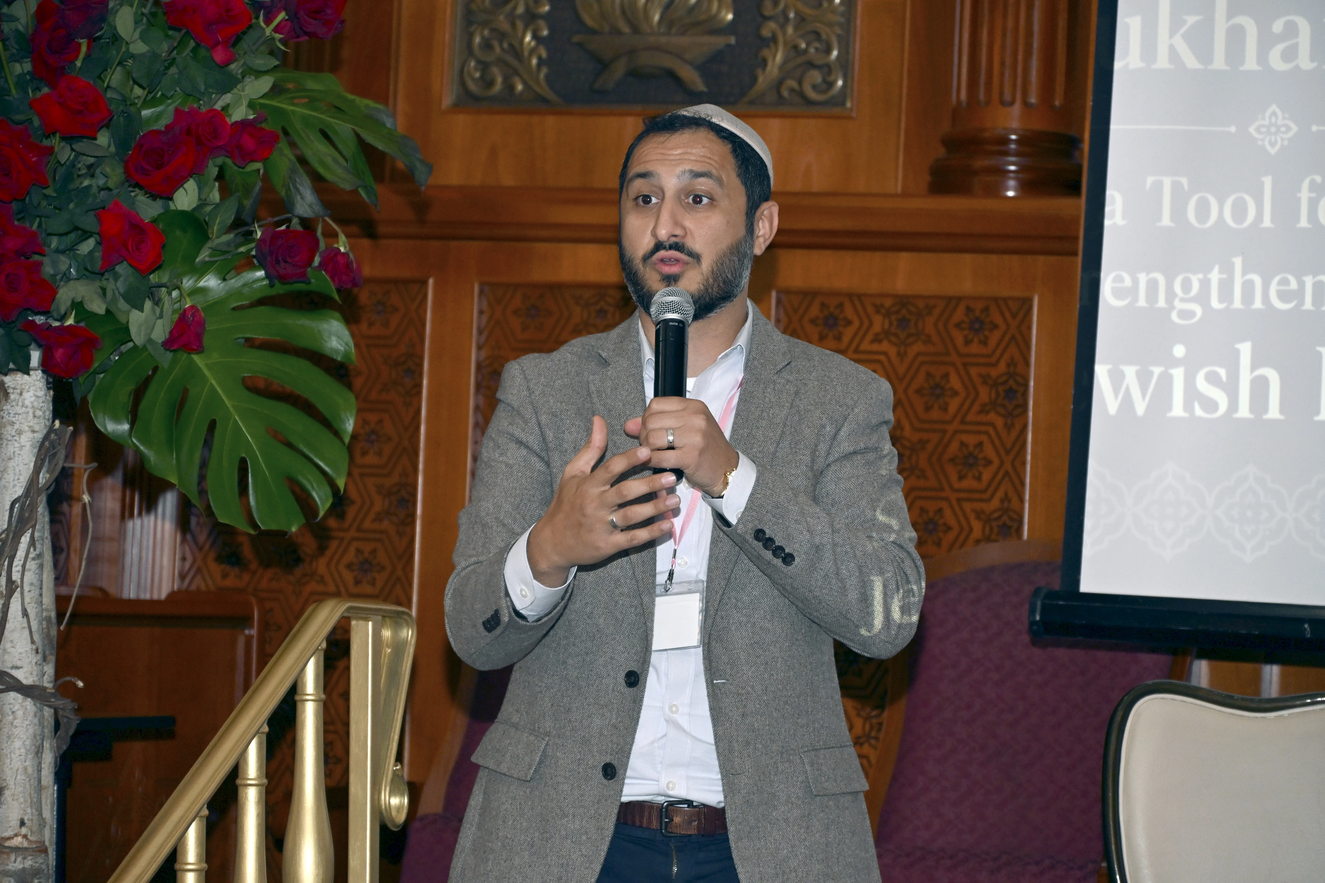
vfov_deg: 10.0
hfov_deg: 15.0
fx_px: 5024
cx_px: 662
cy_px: 442
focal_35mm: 136
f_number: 5.6
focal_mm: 91
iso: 1250
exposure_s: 1/125
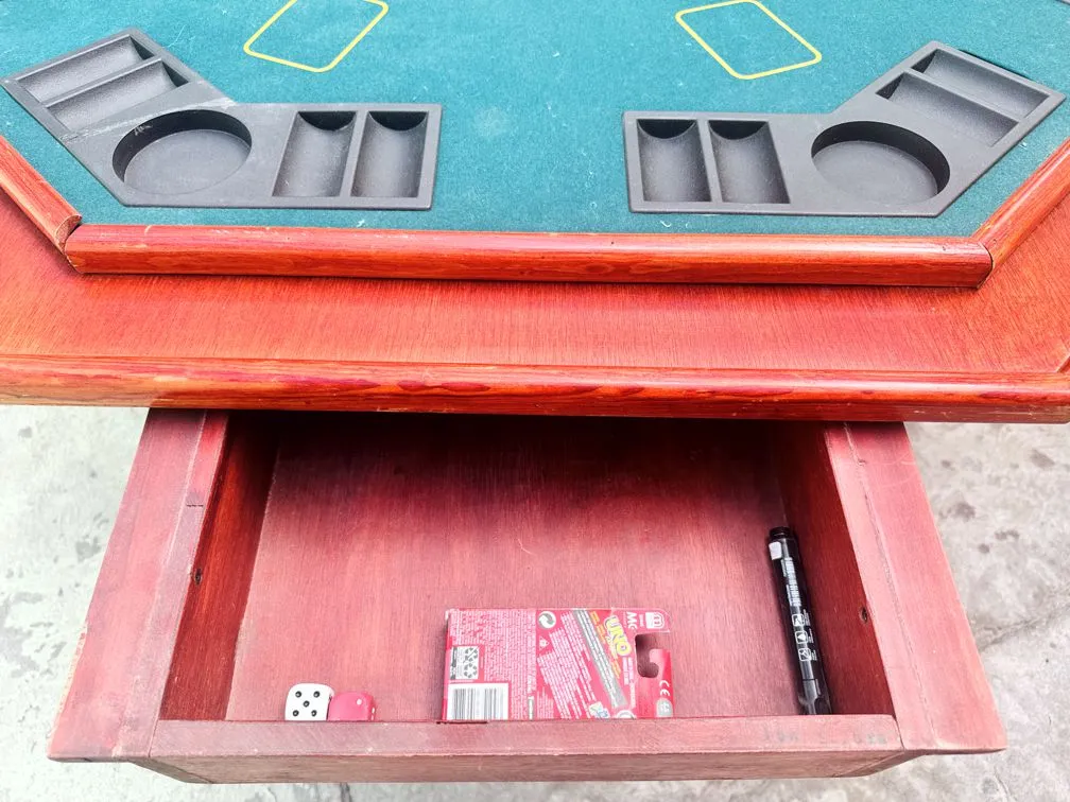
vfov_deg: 56.8
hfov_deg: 71.6
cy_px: 401
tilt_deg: -52.8
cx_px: 535
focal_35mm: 24
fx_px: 742
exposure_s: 1/336
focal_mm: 6.76
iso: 80
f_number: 1.78
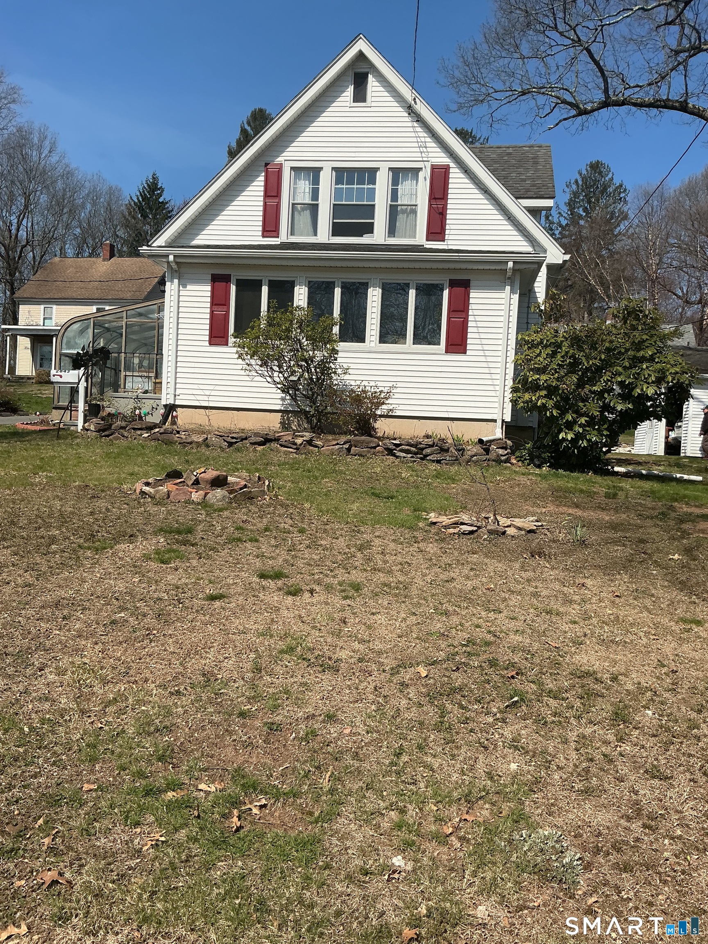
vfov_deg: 61.7
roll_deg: -3.1
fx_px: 791
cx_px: 354
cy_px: 472
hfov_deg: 48.2
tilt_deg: -0.6
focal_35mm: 29
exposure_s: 1/2538
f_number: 1.8
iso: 25
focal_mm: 3
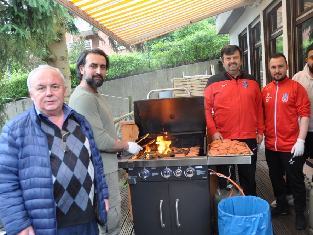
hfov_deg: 59.8
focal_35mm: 30
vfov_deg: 46.8
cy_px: 119
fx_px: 271
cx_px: 175
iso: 400
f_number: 4.5
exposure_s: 1/80
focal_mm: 18
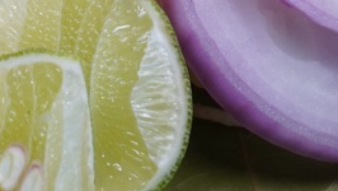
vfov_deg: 2.6
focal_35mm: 465
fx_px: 4170
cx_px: -155
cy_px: -458
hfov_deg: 4.6
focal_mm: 59
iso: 640
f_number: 5.6
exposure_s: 1/200
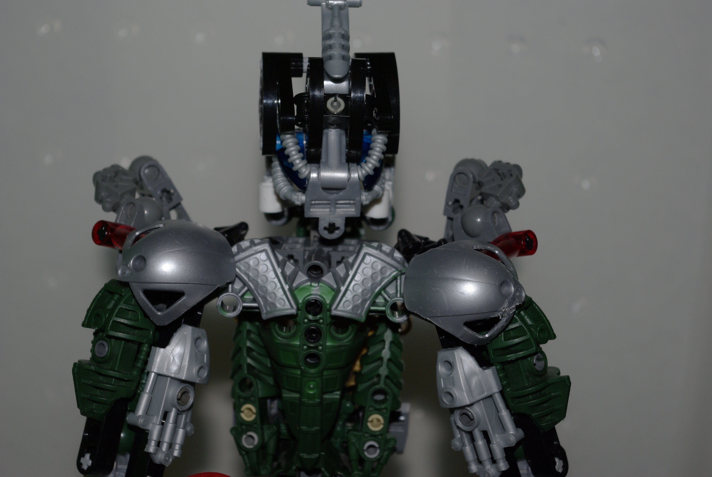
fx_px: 1634
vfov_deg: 16.6
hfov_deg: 24.6
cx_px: 356
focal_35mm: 82
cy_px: 238
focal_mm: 55
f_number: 8
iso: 400
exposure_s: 1/60
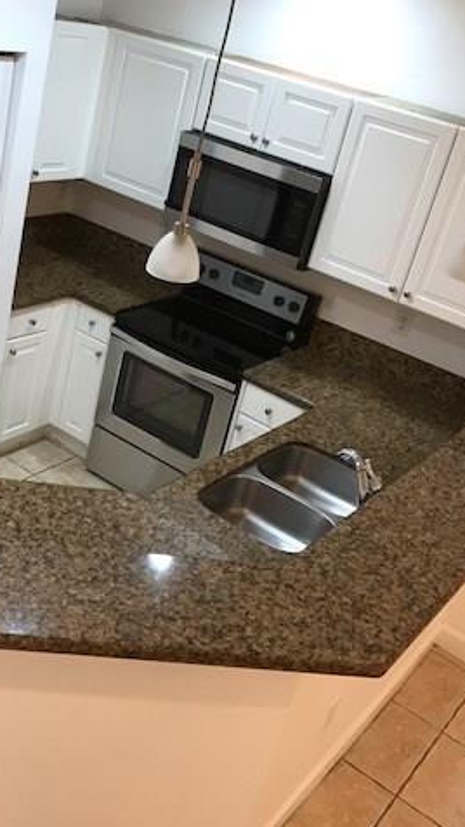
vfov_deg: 49.4
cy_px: 415
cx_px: 116
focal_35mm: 41
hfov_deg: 28.6
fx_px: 898
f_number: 1.8
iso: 40
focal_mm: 3.99
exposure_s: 1/17
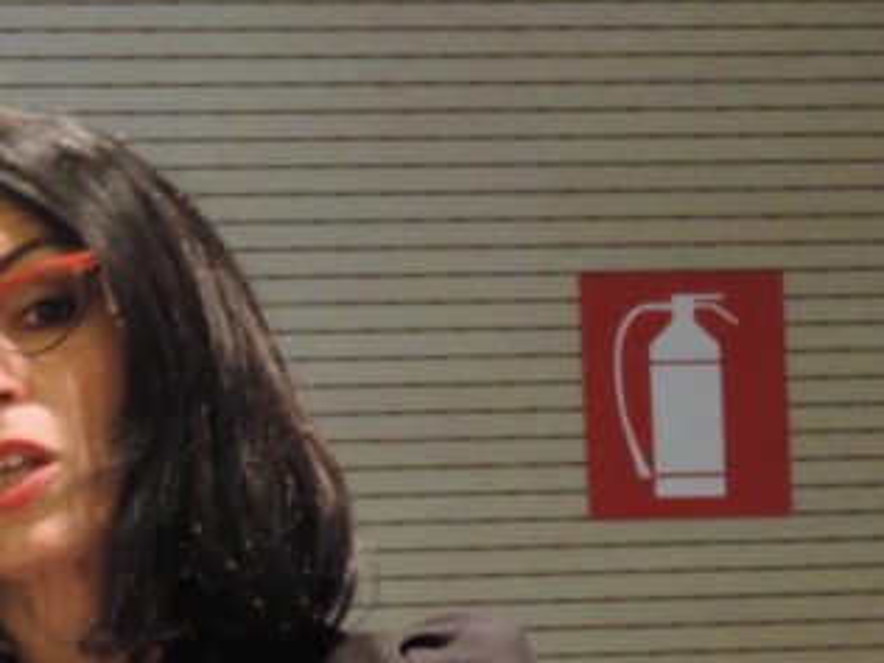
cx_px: -537
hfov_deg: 3.3
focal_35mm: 599
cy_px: 551
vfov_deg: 2.5
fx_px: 15297
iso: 800
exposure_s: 1/20
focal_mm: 33
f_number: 4.6
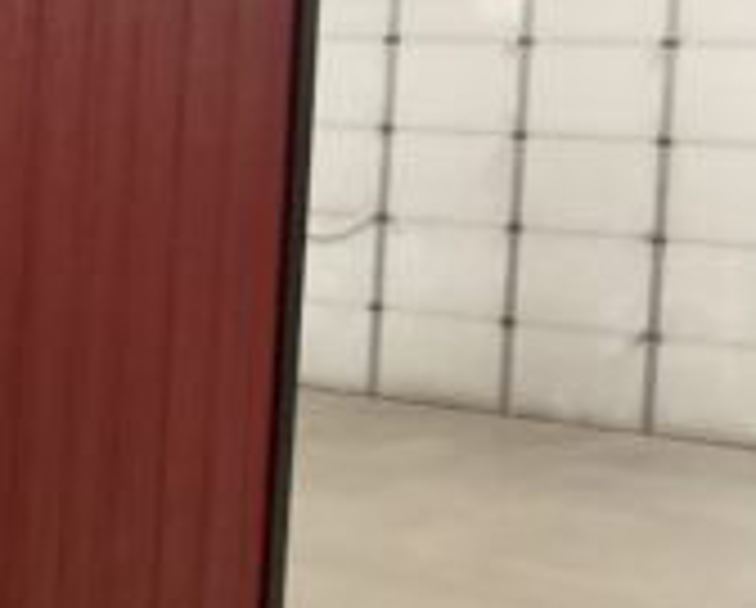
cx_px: -572
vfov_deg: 15.2
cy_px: 135
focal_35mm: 101
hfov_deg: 16.2
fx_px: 2264
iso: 200
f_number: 1.8
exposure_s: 1/40
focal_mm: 3
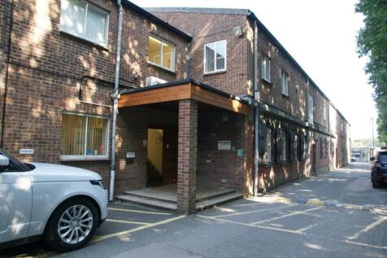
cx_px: 194
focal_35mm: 24
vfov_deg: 53.1
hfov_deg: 73.8
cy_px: 129
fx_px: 258
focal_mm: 16
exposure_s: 1/50
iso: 200
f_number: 6.3
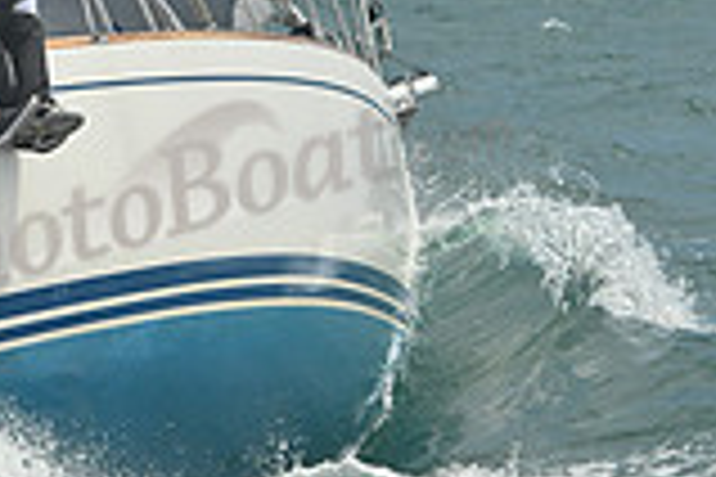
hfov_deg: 5.1
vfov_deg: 3.4
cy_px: 25
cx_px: -351
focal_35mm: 400
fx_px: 7955
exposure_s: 1/1250
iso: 250
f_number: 9
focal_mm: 110
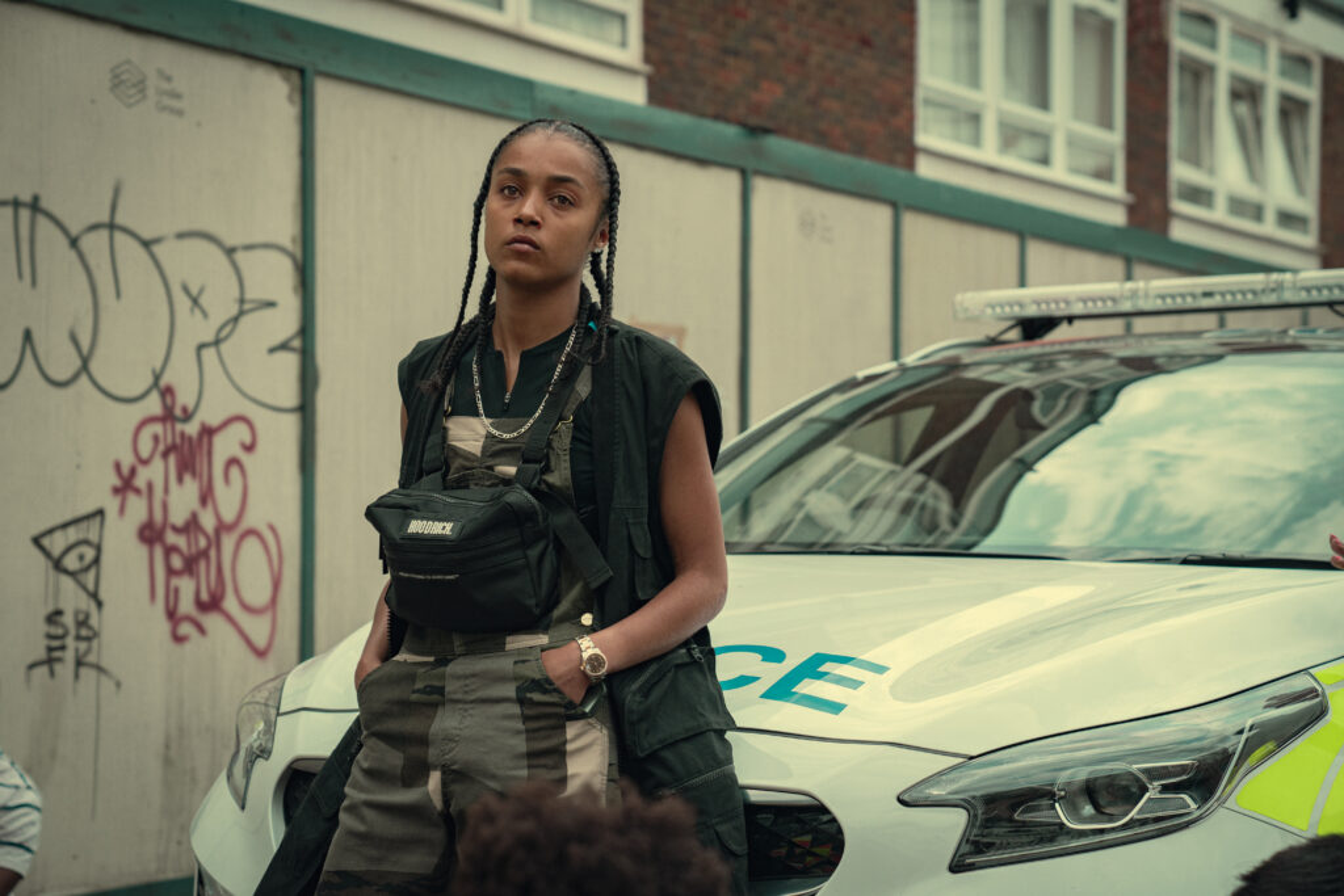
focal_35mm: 70
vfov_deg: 19.5
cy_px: 448
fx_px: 2614
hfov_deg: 28.8
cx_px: 672
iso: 800
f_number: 4
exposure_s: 1/2000
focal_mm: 70
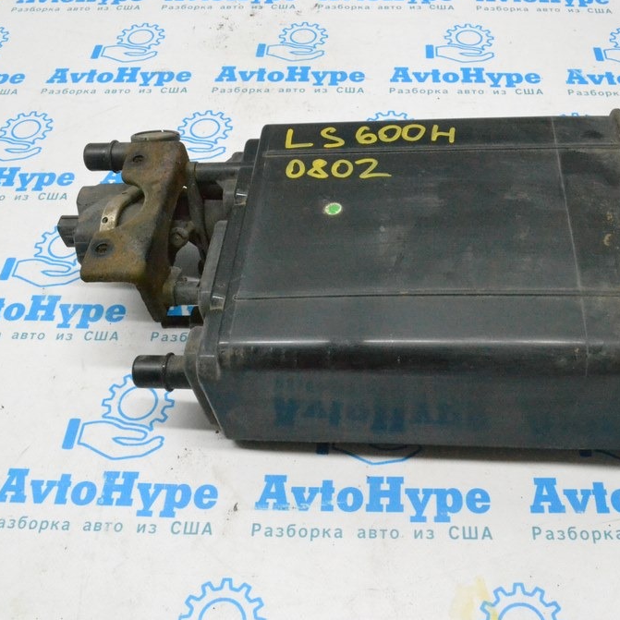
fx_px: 709
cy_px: 307
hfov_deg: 46.9
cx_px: 373
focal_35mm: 35
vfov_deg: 47.2
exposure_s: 1/160
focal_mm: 18
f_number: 13
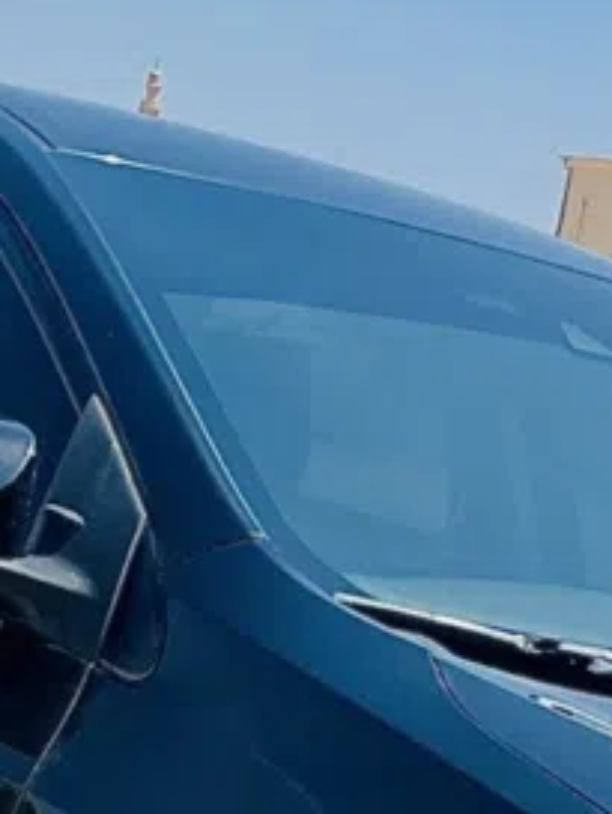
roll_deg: -11.9
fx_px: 3062
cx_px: 215
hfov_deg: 11.4
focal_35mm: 130
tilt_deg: -11.1
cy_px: 1060
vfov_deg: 14.5
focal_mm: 4.2
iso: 32
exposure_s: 1/3610
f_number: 1.6
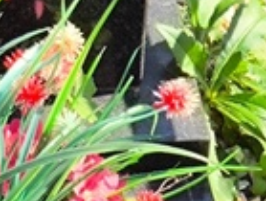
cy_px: -279
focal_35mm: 287
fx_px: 2211
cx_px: -188
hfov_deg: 6.7
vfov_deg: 5.1
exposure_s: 1/541
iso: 50
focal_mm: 4.71
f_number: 1.7
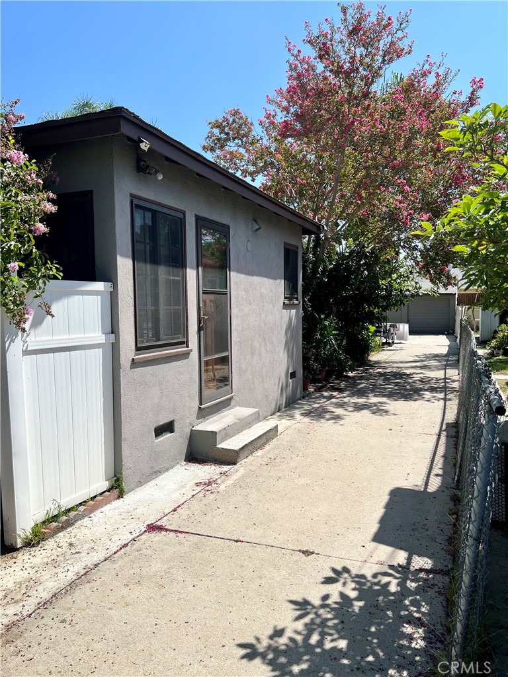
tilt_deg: -3.1
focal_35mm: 26
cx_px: 254
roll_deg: +0.7
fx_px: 509
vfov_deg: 67.3
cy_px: 338
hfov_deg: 53.1
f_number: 1.5
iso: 50
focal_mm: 5.7
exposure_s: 1/4831
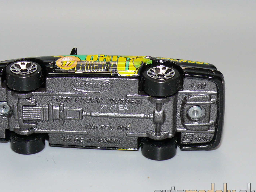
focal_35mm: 132
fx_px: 976
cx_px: 112
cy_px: 102
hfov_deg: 14.9
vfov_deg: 11.2
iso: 100
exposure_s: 1/30
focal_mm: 14.3
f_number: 4
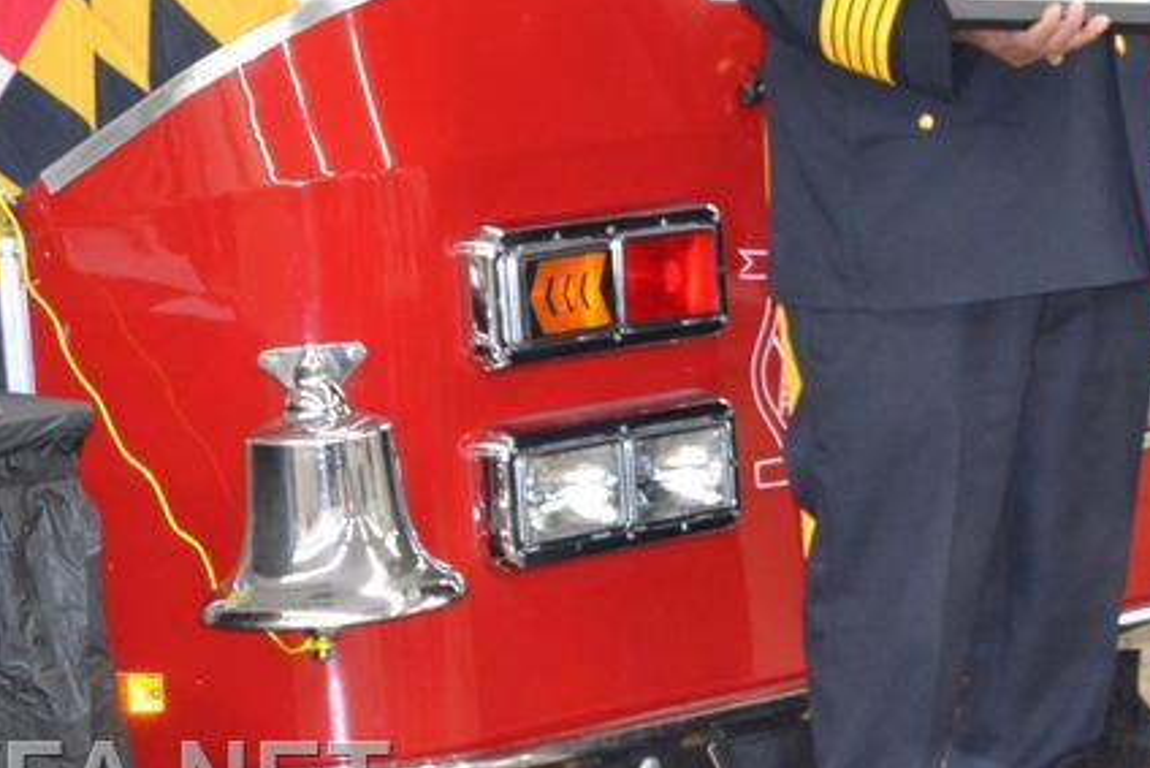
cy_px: -80
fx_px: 6365
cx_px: 1126
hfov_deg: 10.2
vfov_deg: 6.9
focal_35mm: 199
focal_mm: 55
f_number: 5.6
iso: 2200
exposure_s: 1/60
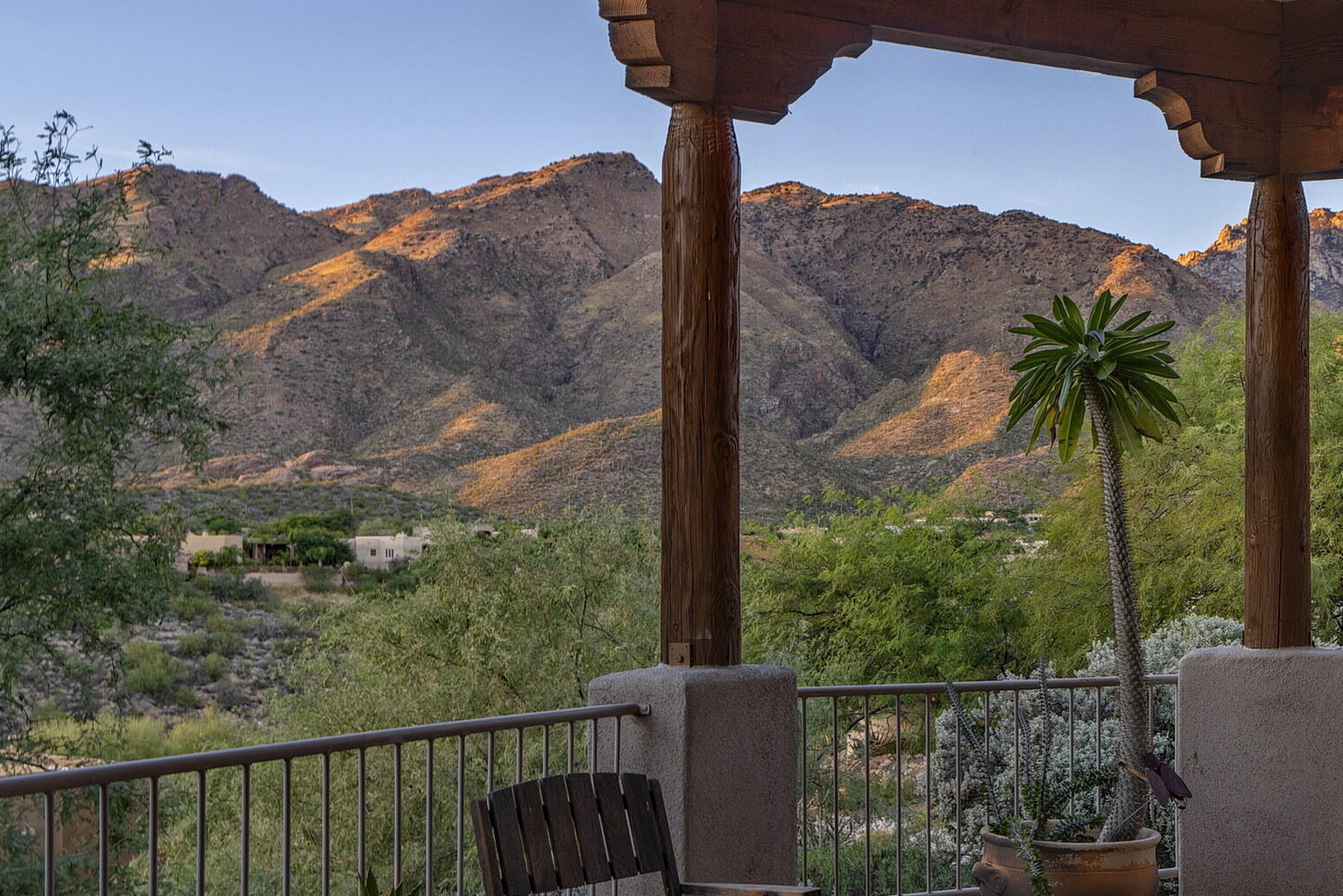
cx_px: 1027
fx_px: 1567
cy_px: 551
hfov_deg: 44.7
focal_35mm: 42
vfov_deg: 31.8
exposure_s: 1/13
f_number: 6.3
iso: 100
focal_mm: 23
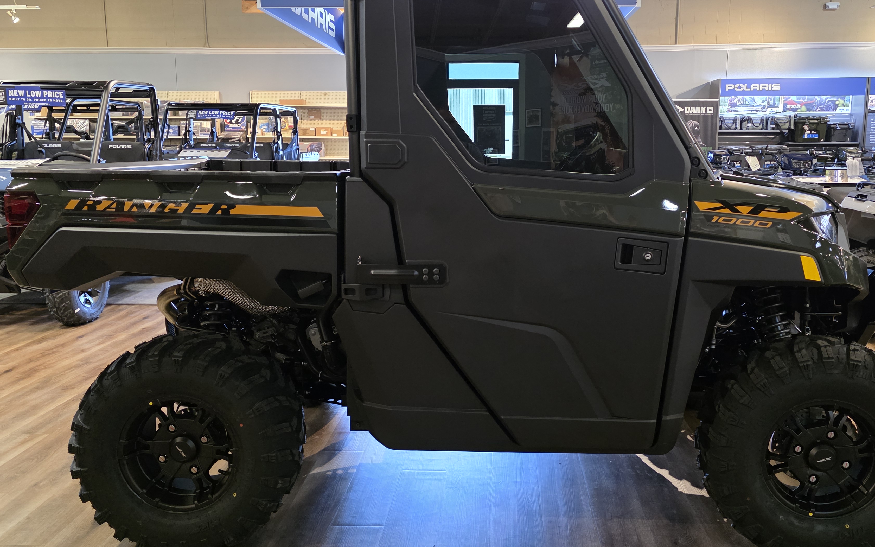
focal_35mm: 29
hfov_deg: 64.6
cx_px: 470
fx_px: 692
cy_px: 260
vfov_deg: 43.1
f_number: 1.7
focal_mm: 6.3
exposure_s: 1/120
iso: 1000
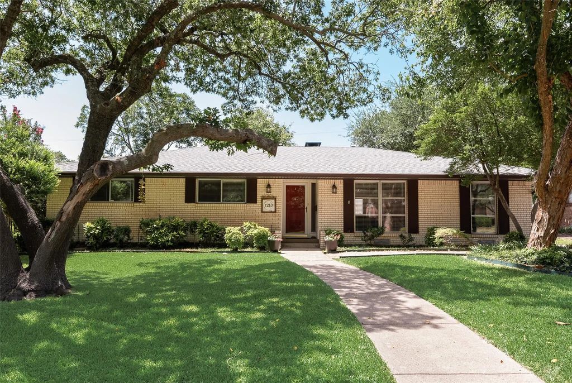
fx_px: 255
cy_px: 192
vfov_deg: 73.9
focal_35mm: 16
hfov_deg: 96.7
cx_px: 286
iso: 50
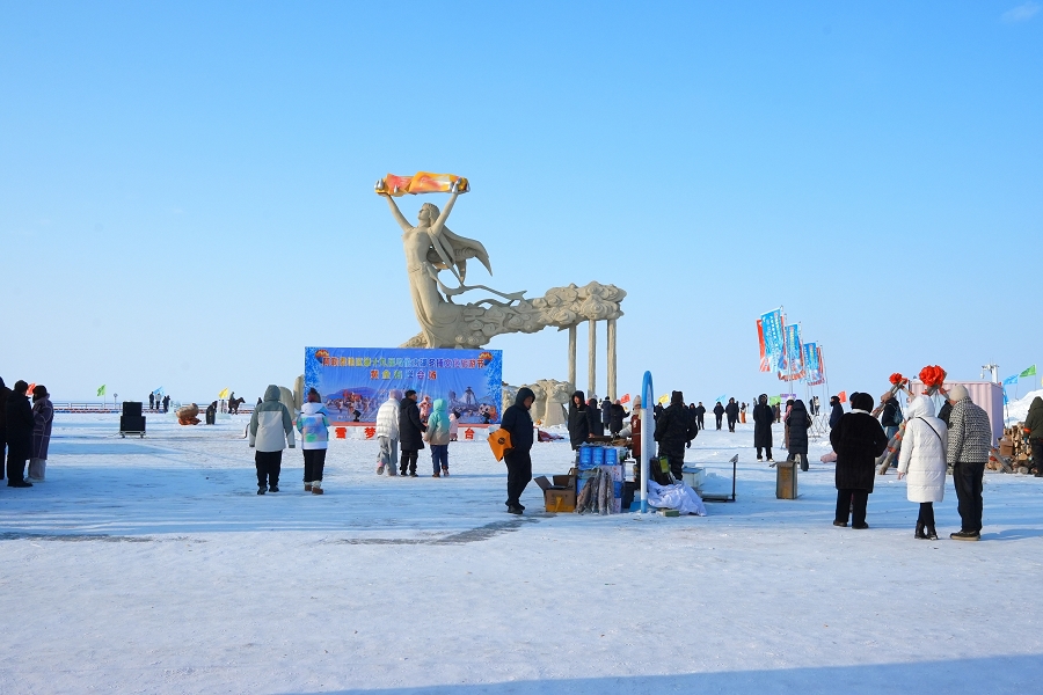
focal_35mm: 36
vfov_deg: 36.9
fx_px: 1043
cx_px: 522
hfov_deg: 53.1
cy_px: 348
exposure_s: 1/500
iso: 250
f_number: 14
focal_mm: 24
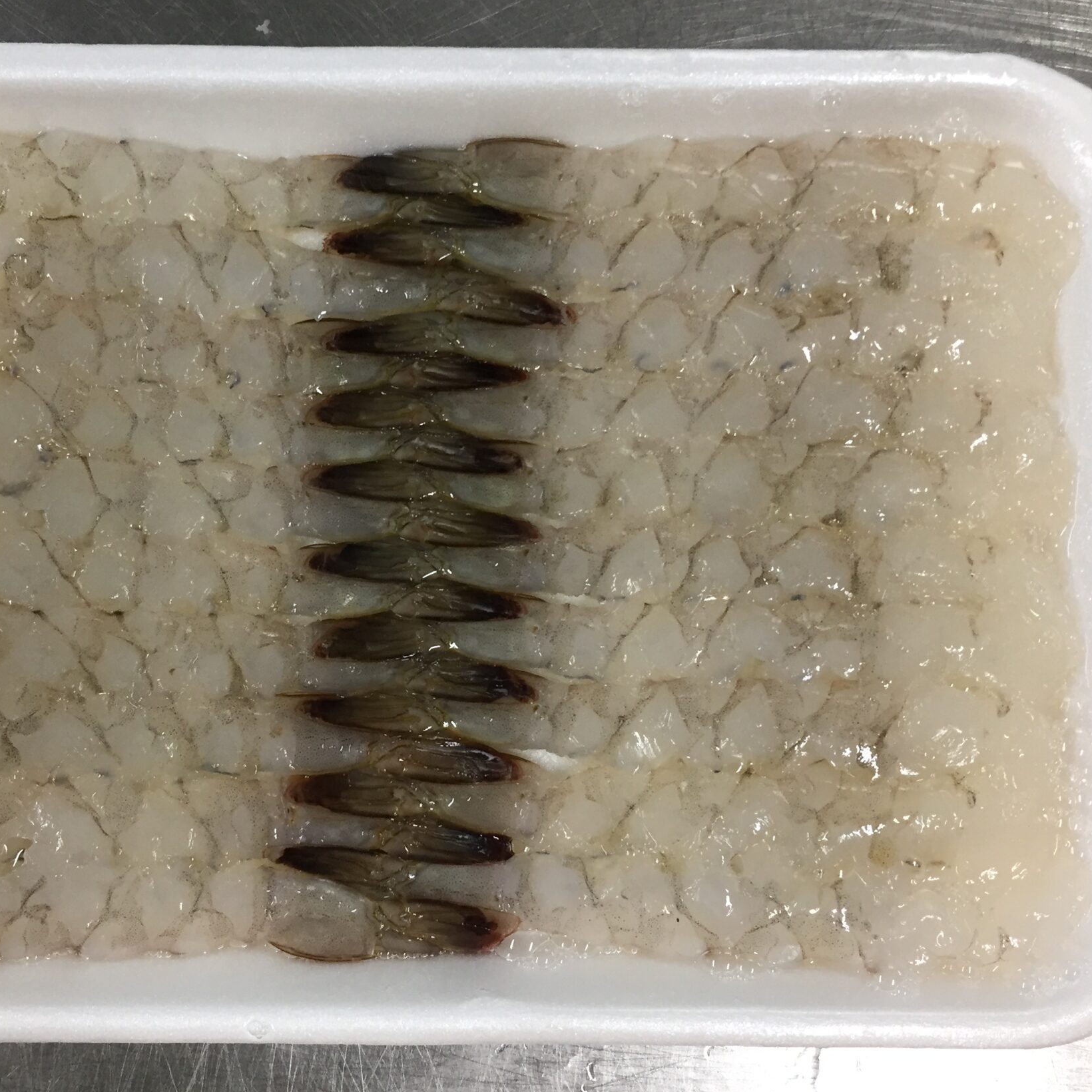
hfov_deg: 41.6
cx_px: 423
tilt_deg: -87.2
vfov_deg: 41.8
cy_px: 518
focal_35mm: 40
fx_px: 1428
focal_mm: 4.15
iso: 64
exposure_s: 1/33
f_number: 2.2
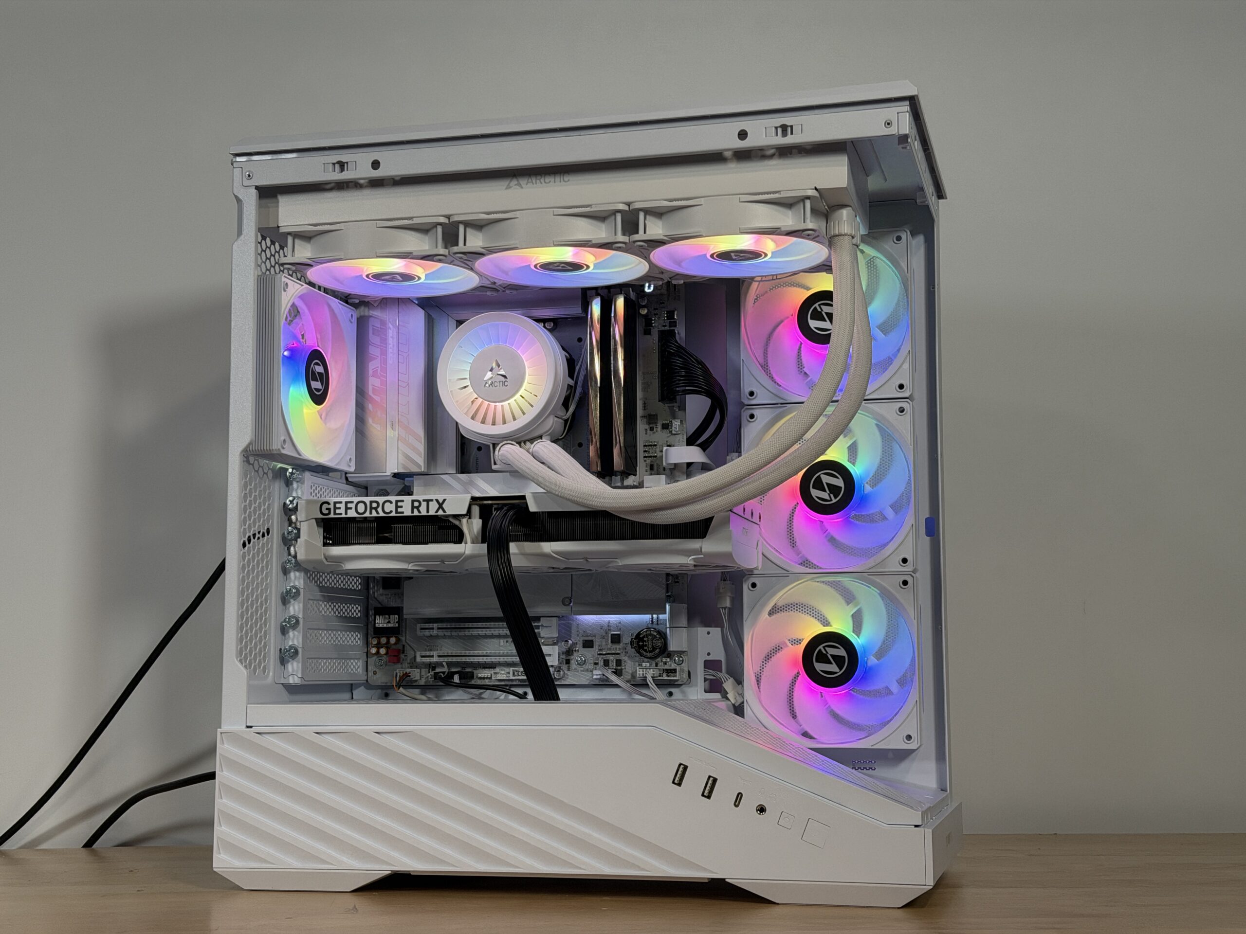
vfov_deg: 30.3
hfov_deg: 39.7
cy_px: 467
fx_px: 1728
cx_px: 623
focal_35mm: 48
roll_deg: +0.3
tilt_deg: +4.7
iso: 100
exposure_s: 1/178
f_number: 1.78
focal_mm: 6.76
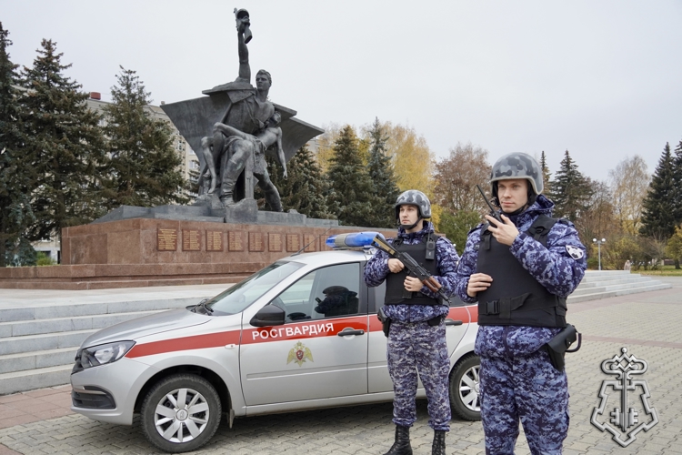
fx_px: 625
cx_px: 341
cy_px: 228
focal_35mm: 33
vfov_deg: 40.0
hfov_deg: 57.2
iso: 500
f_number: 4
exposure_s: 1/160
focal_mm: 22
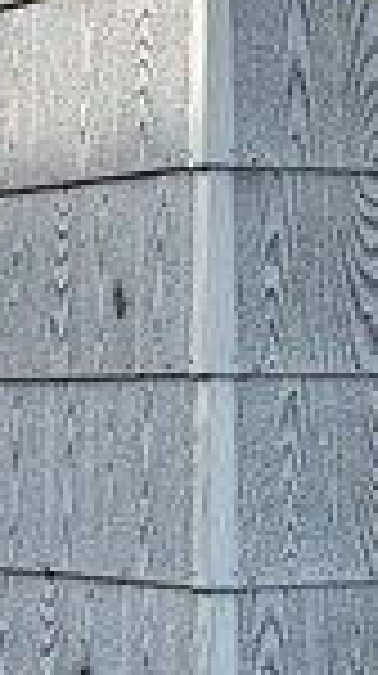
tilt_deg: +2.5
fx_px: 3200
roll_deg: +0.7
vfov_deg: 12.0
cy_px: 184
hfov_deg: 6.7
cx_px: 450
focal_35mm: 179
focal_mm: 6.76
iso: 80
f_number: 1.78
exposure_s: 1/1767
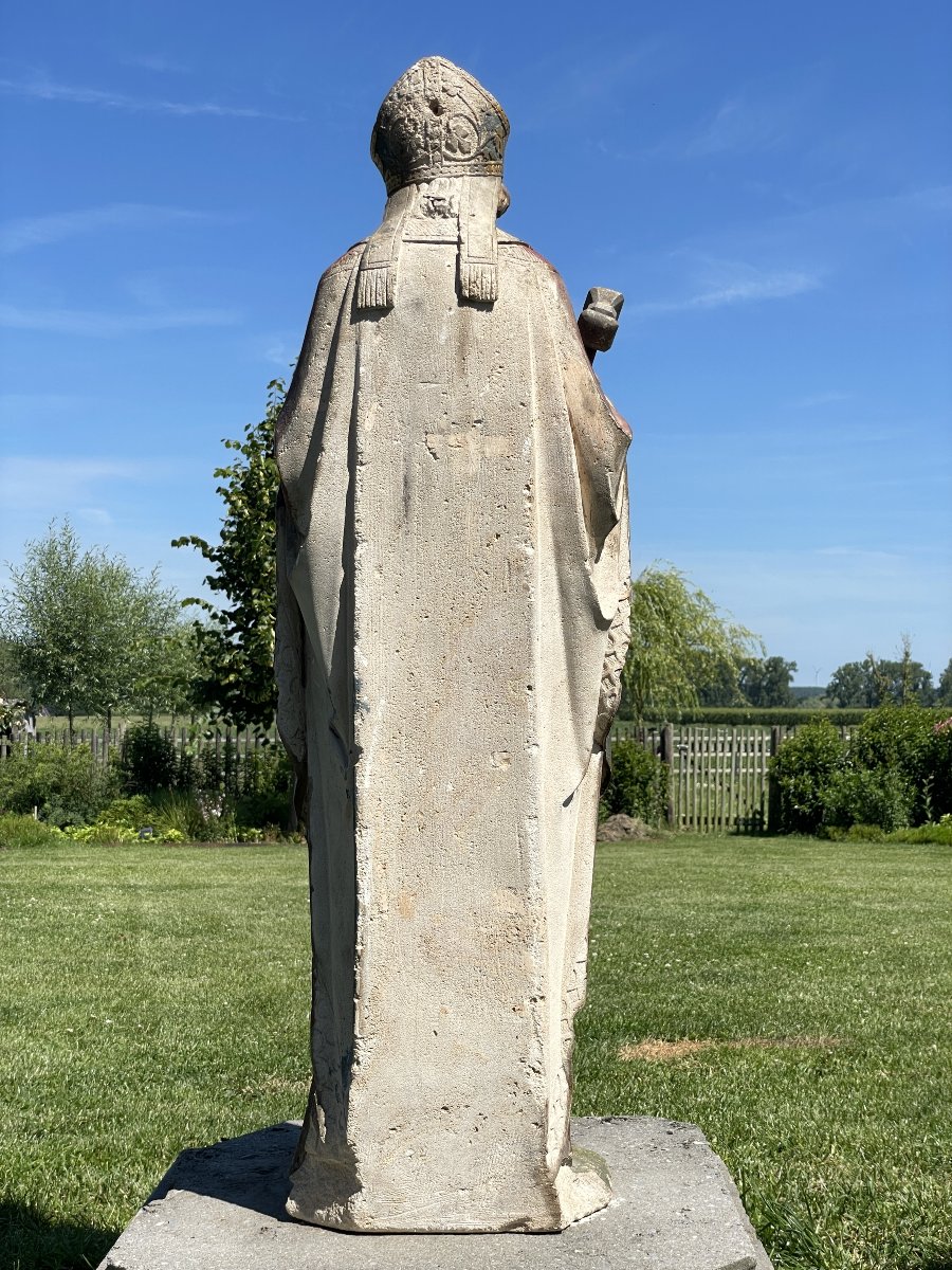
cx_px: 476
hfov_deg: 28.0
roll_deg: -0.2
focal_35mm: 52
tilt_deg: +3.4
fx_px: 1907
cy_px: 635
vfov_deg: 36.8
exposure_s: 1/2179
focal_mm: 6
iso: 25
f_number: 2
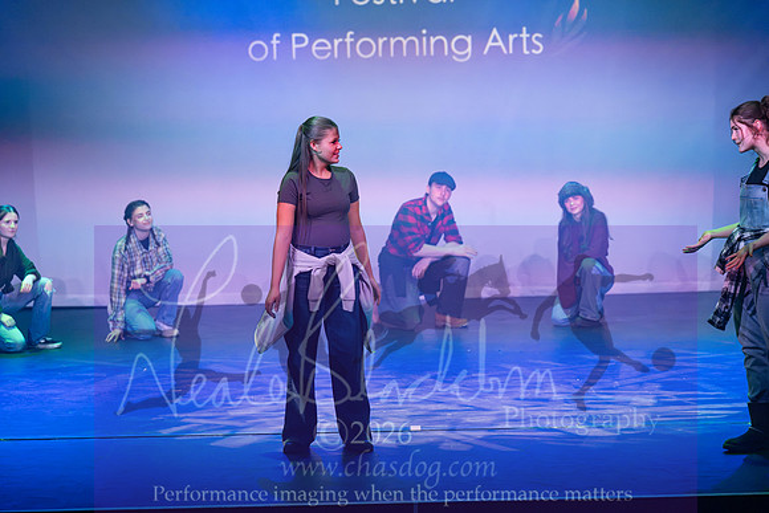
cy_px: 256
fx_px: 2243
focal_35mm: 105
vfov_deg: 13.0
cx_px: 384
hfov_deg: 19.5
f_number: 4
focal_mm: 105
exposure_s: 1/800
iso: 5000
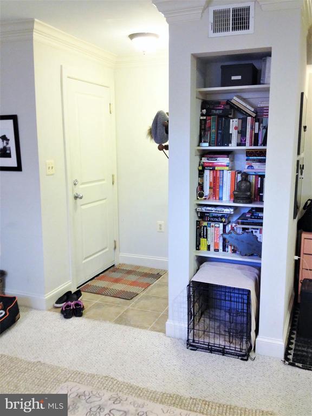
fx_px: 421
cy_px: 208
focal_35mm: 35
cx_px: 156
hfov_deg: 40.7
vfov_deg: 52.6
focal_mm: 4.28
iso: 200
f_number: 2.4
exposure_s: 1/20
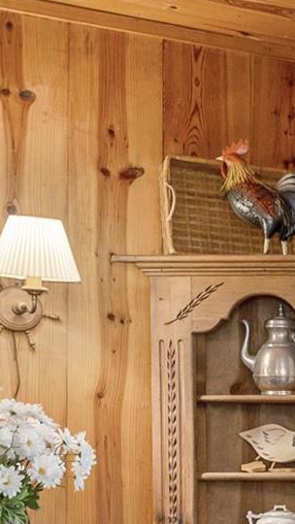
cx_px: 853
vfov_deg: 22.0
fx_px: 1292
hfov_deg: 10.1
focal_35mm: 93
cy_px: 537
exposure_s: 1/8
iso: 320
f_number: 7.1
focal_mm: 22
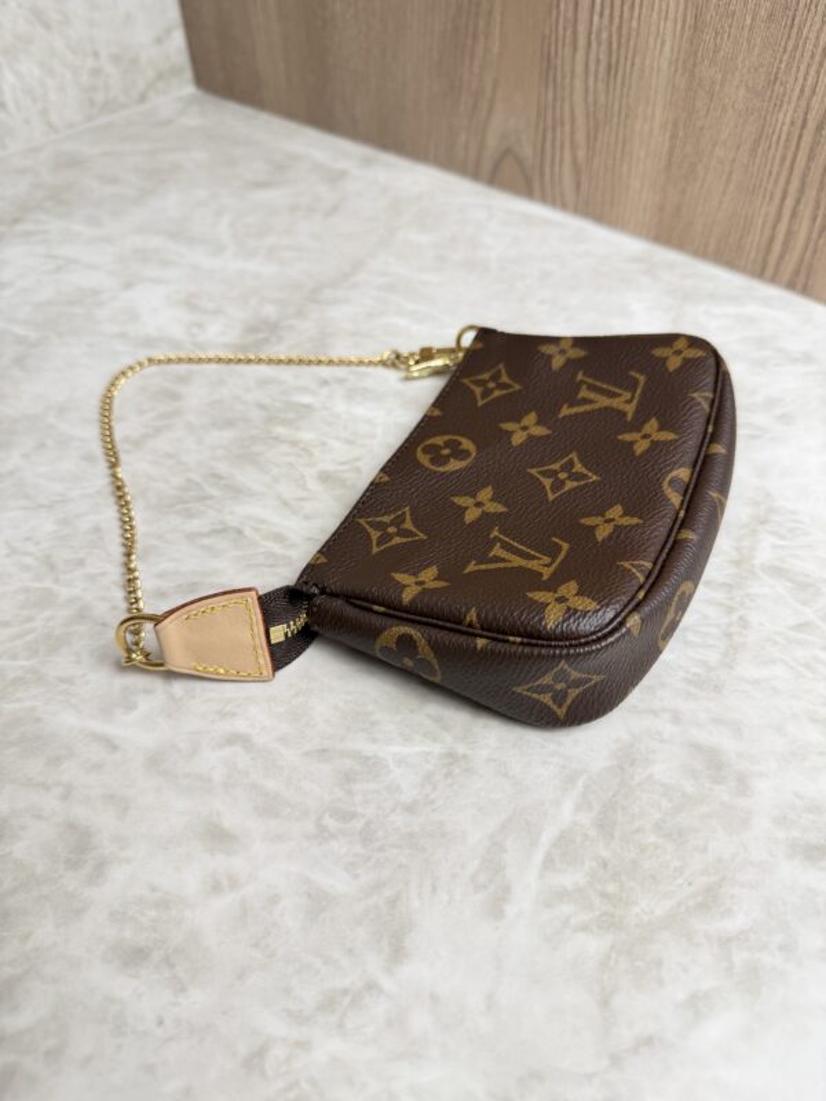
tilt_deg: -47.2
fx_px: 764
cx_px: 413
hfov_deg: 56.8
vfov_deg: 71.6
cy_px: 550
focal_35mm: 24
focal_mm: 6.76
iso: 100
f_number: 1.78
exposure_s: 1/120
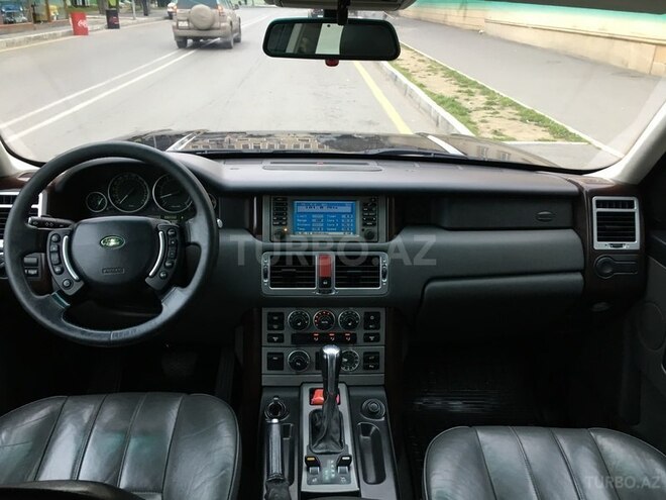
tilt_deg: -23.5
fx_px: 558
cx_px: 333
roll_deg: -1.0
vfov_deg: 48.2
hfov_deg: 61.7
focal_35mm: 29
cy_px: 250
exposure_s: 1/33
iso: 80
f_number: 2.2
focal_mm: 4.15
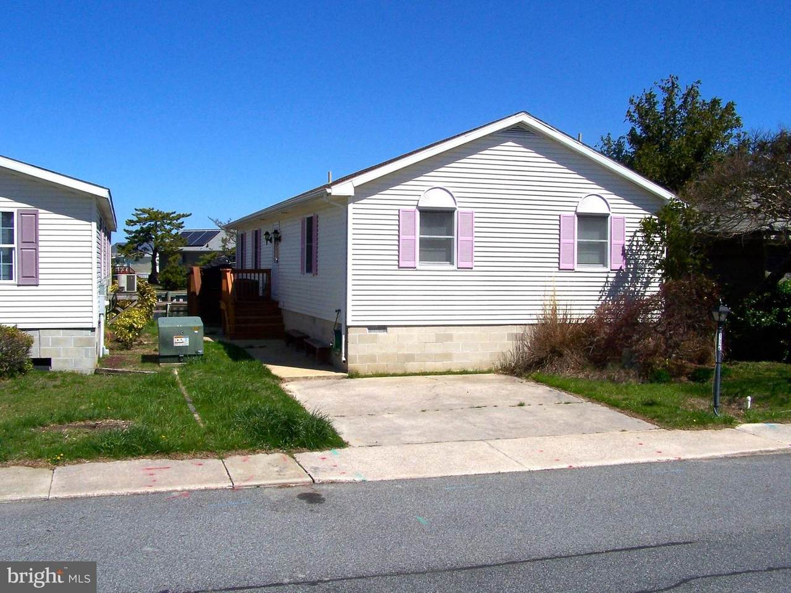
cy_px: 296
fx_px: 869
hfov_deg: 49.0
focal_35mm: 38
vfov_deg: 37.7
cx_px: 396
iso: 80
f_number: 5.6
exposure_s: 1/1000
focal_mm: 6.3
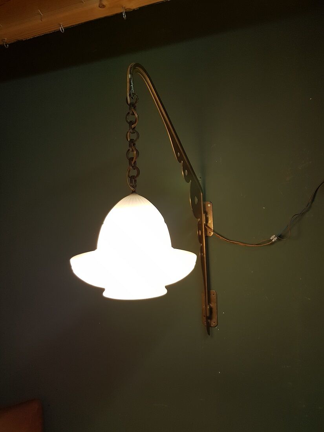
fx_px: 324
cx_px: 162
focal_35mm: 26
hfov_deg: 53.1
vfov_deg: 67.3
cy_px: 216
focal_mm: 4.2
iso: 64
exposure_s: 1/50
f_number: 1.7
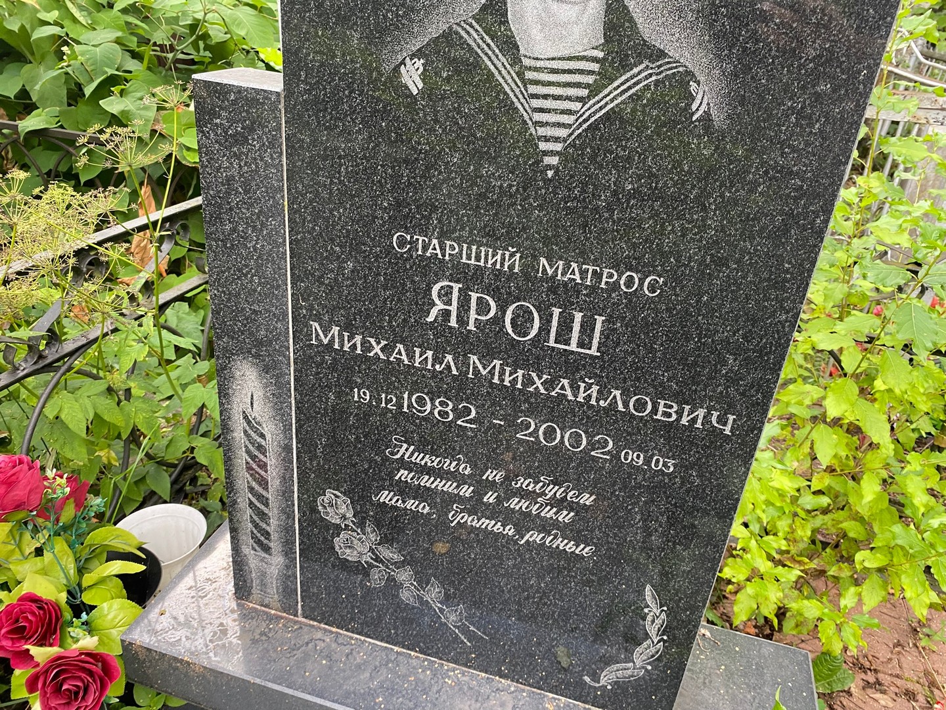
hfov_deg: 67.3
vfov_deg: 53.1
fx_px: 711
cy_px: 355
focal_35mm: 26
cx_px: 473
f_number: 1.8
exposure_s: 1/98
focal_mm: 4.25
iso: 125
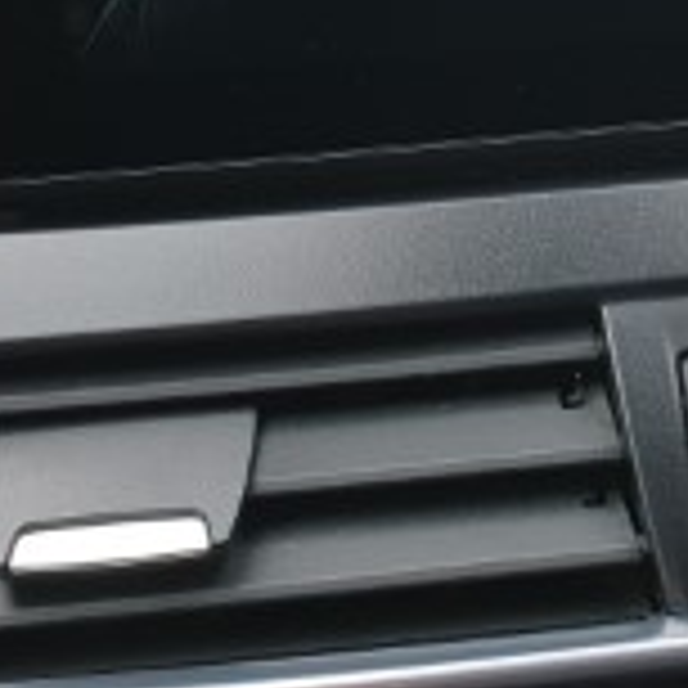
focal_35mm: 96
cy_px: -202
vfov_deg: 17.1
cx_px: 877
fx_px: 2159
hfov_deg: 17.1
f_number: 2.4
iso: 64
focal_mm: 4.3
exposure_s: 1/50
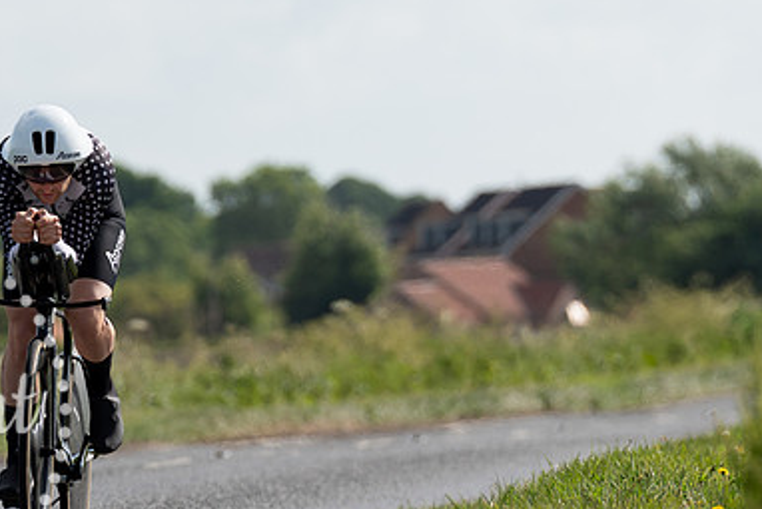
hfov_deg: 3.3
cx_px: 86
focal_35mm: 618
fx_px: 13085
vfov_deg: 2.2
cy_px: 479
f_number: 4
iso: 100
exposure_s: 1/1000
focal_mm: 200
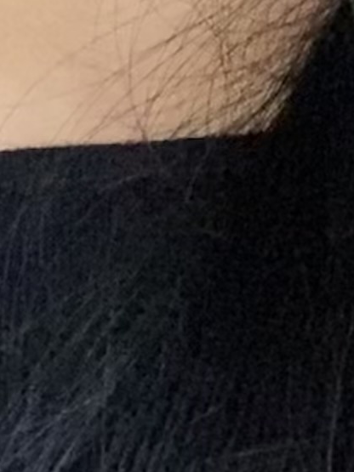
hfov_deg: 8.9
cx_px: 44
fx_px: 2278
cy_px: -716
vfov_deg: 10.1
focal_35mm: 167
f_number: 2.2
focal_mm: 2.71
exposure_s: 1/48
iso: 400
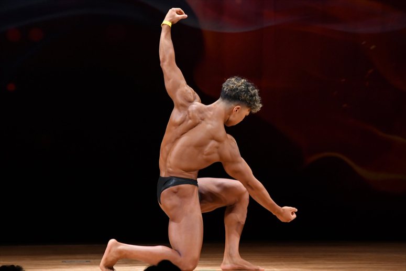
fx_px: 3551
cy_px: 136
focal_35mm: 315
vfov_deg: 4.4
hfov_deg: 6.5
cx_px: 203
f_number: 5.6
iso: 3200
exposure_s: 1/400
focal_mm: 210
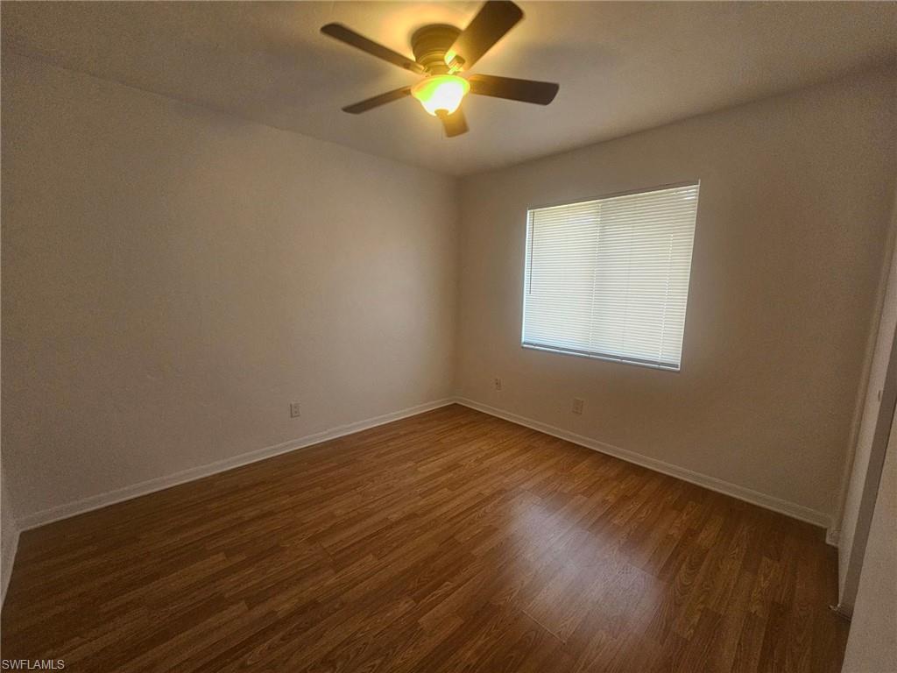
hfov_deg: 106.2
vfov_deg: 89.9
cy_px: 336
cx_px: 448
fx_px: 337
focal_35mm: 13
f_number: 2.2
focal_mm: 2.2
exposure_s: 1/100
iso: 100
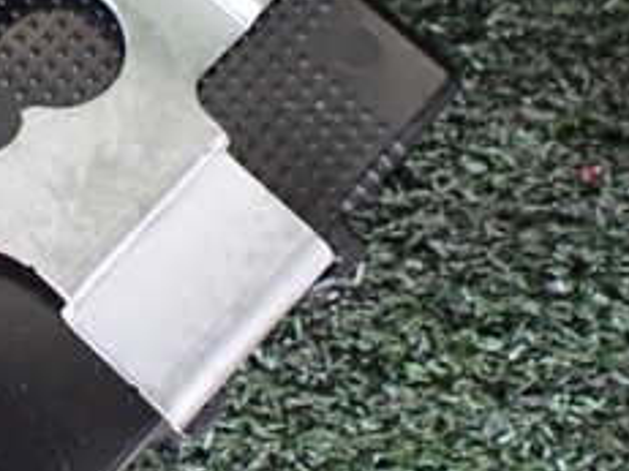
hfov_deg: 24.1
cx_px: 19
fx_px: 1417
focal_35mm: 78
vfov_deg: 18.7
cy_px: 103
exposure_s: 1/80
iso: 800
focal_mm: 5.4
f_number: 2.3
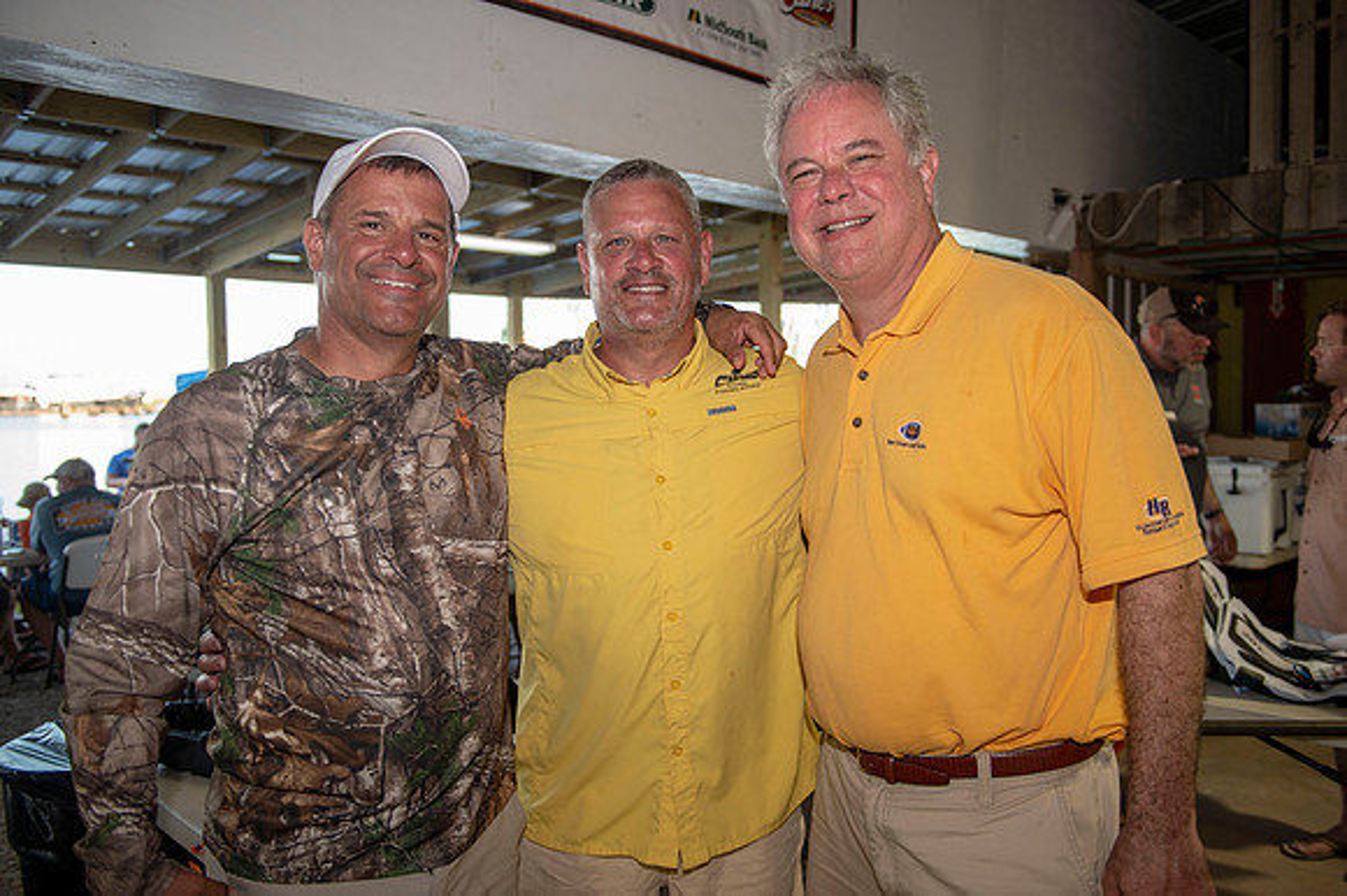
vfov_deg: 44.9
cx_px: 674
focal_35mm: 29
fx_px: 1084
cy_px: 448
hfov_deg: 63.7
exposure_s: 1/100
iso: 100
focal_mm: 29
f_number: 3.2
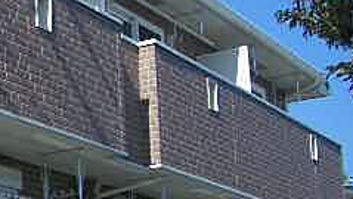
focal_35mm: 102
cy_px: 128
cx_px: -99
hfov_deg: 19.4
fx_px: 956
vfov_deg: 11.9
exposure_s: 1/500
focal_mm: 5.8
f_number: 4.3
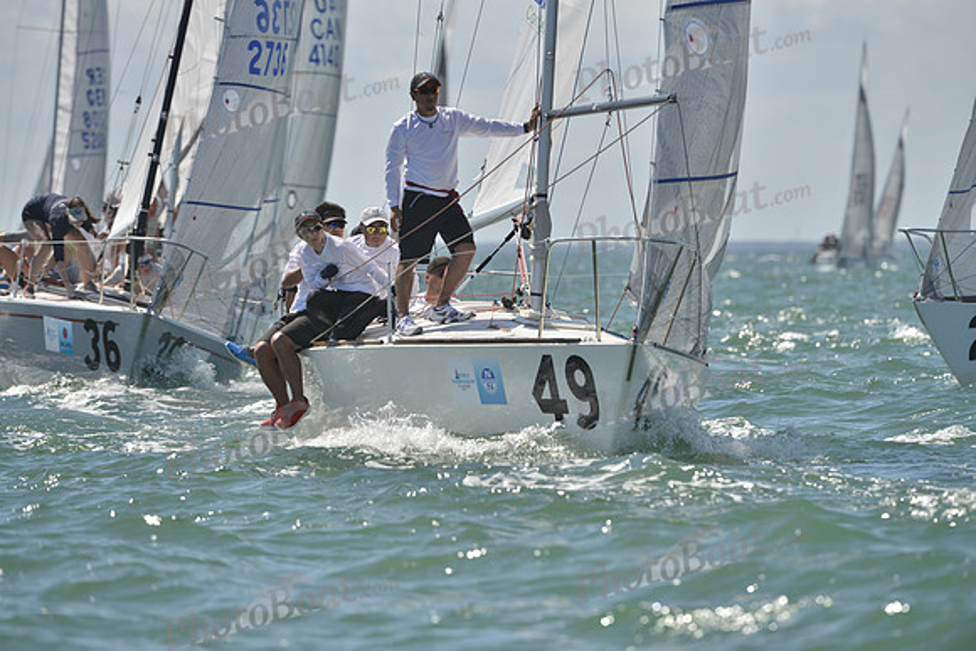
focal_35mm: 360
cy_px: 326
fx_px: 9762
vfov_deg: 3.8
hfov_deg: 5.7
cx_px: 488
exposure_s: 1/1250
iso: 200
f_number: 6.3
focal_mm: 360
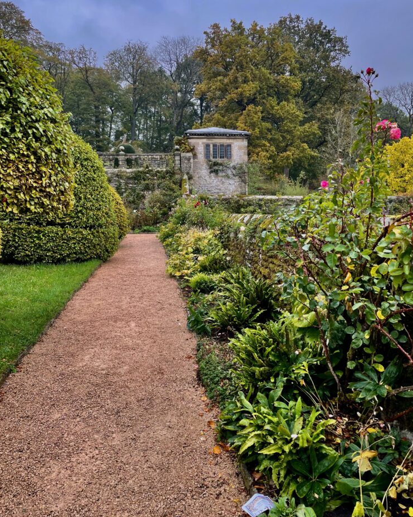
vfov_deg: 62.2
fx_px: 428
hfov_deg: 51.5
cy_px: 241
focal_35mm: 28
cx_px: 210
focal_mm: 4.2
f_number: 1.6
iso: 32
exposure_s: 1/355
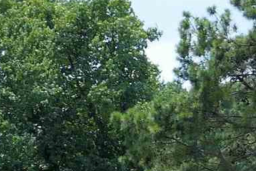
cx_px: 151
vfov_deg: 4.2
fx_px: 2275
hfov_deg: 6.4
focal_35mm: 320
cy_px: 455
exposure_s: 1/1300
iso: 125
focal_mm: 14.5
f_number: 3.1
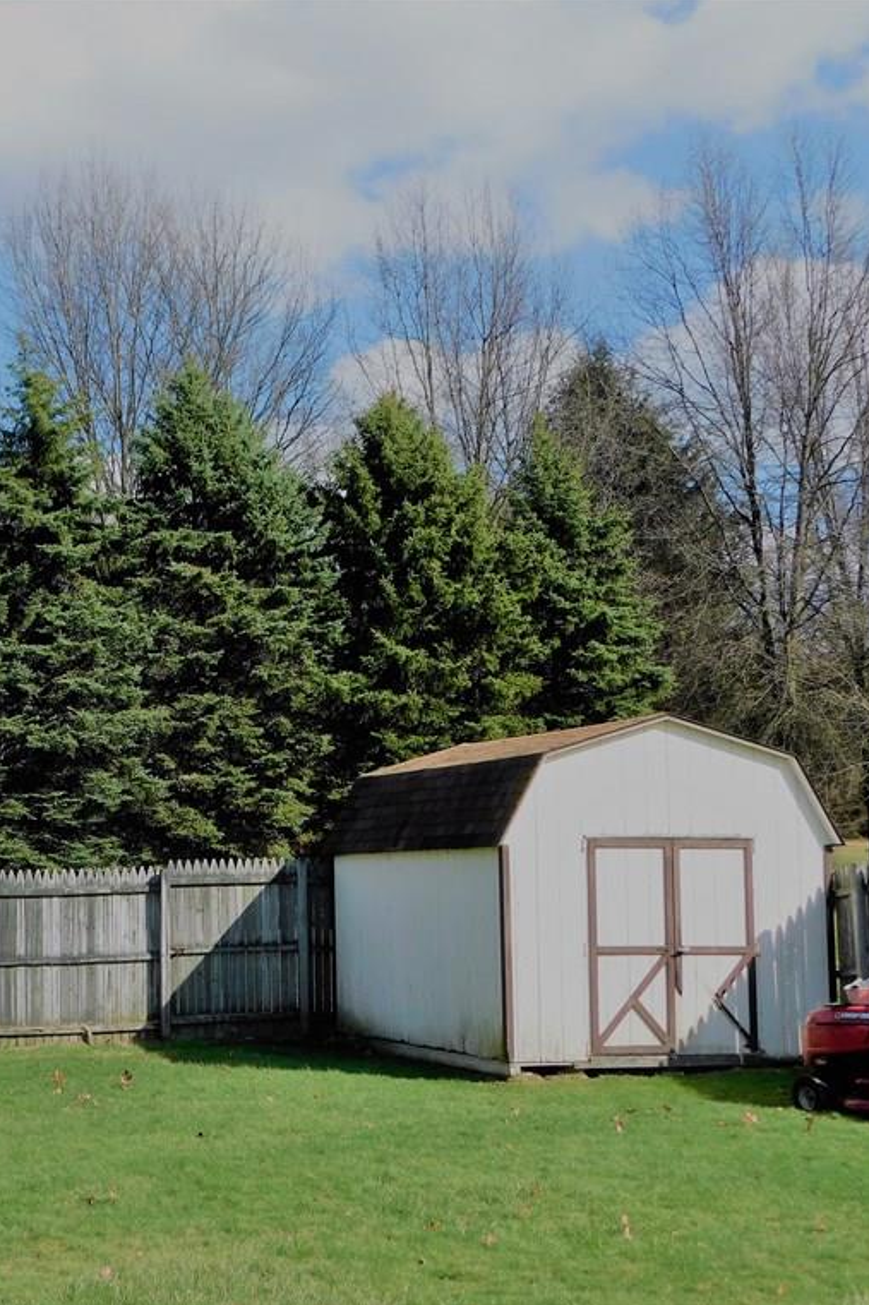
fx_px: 2282
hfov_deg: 20.9
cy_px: 655
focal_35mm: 63
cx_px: 12
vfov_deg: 31.9
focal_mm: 8
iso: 125
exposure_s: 1/800
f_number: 3.7
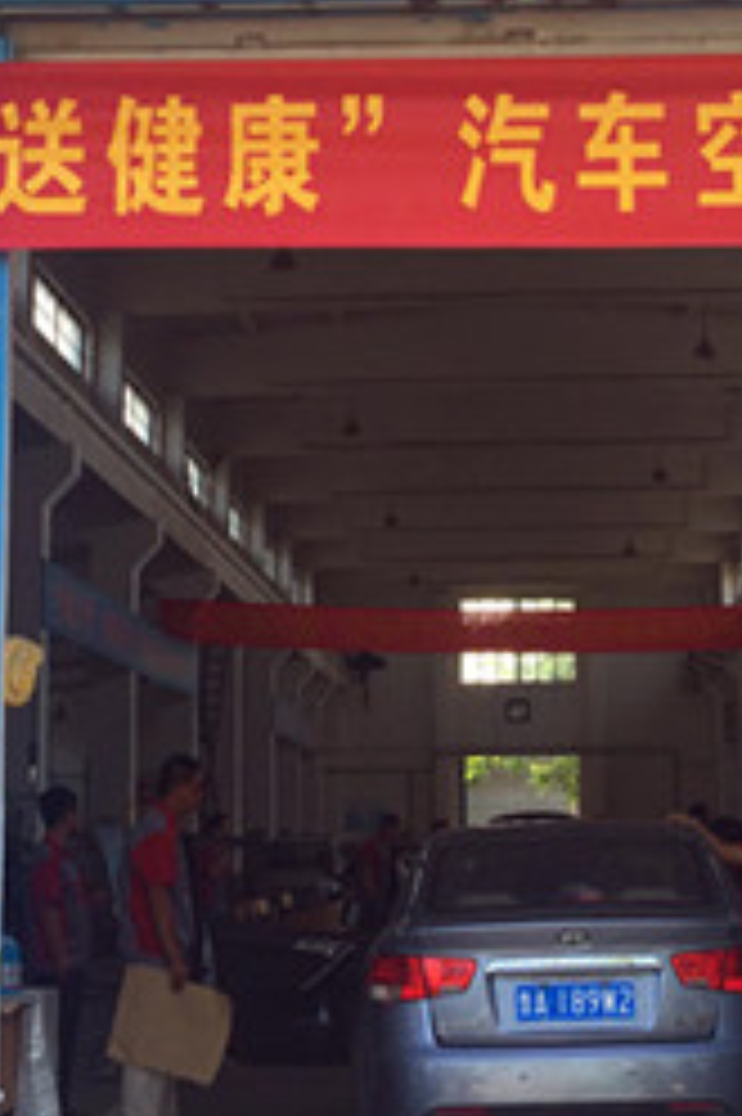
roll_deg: +0.8
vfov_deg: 27.7
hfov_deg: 18.6
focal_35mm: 73
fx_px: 2260
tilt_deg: +10.6
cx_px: 526
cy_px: 531
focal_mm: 4.15
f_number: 2.2
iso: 25
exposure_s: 1/159
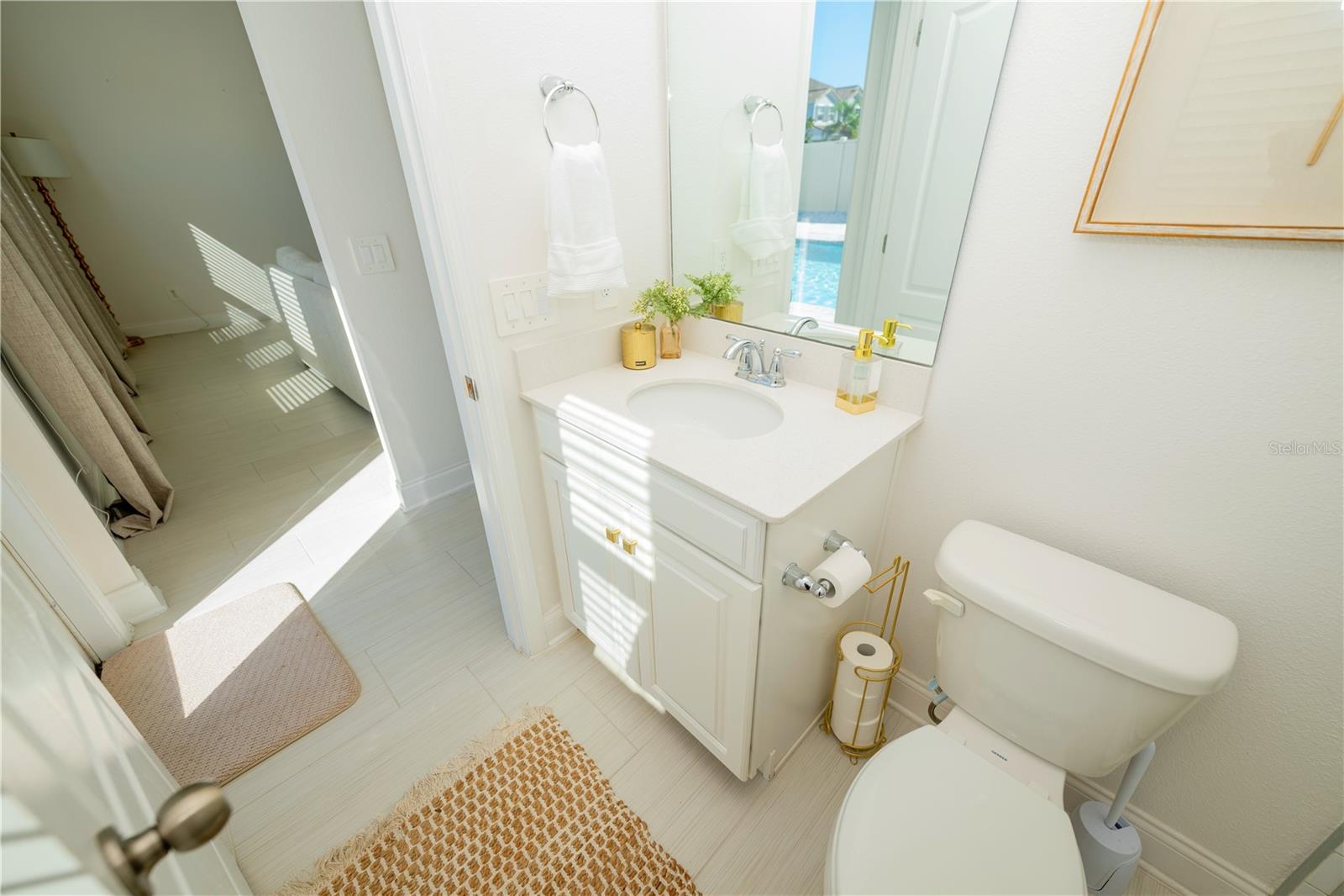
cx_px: 672
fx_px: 523
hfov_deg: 104.3
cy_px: 448
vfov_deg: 81.2
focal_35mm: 14
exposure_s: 1/400
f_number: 3.2
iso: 100
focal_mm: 14
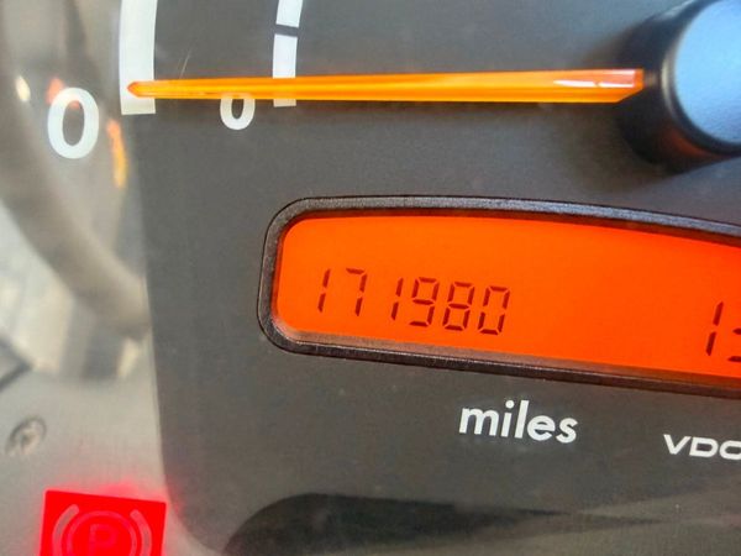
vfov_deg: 56.8
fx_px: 514
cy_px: 278
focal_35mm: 24
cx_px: 370
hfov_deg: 71.6
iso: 500
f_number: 2.2
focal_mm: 2.22
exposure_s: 1/49
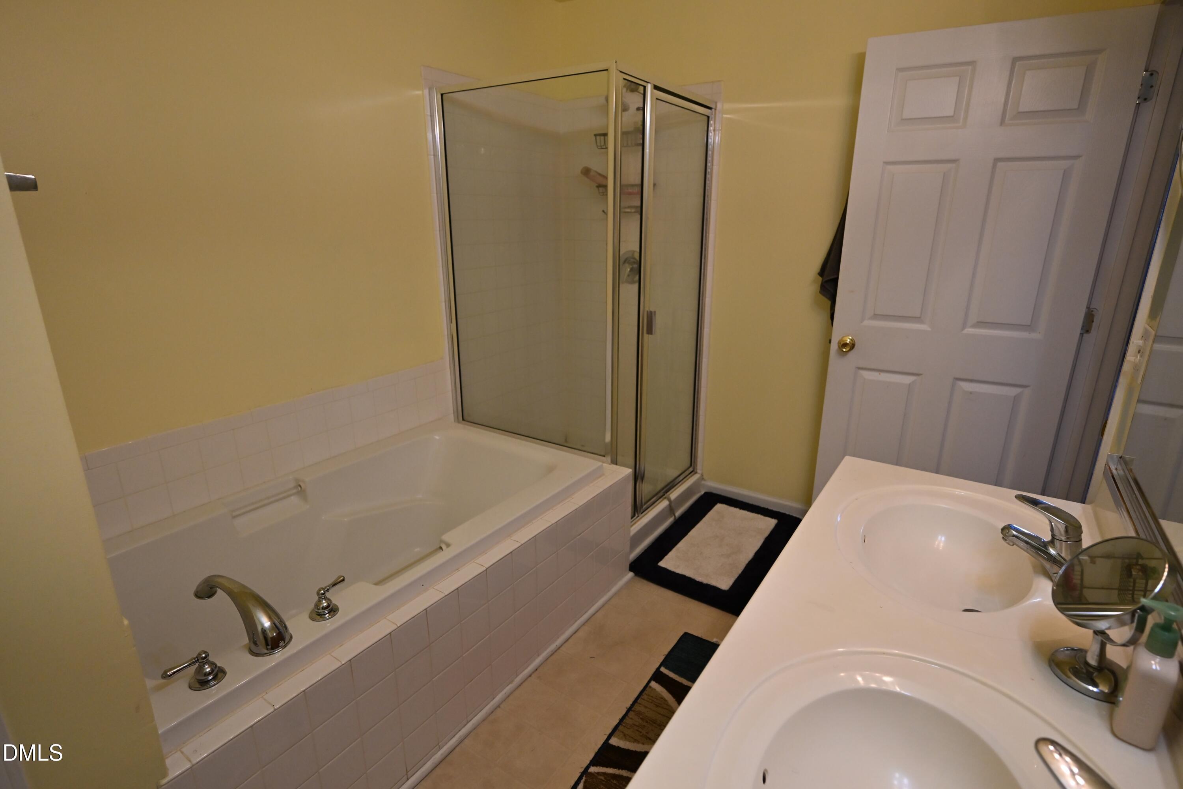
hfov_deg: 90.0
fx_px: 591
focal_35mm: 18
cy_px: 394
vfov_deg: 67.4
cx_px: 592
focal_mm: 18
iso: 1600
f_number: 4
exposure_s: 1/640
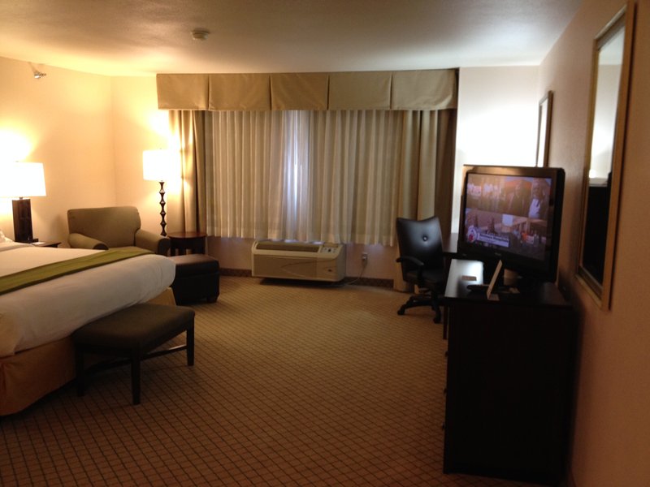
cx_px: 325
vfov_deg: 40.7
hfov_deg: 52.6
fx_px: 657
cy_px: 244
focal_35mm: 35
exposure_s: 1/20
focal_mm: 4.28
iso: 125
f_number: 2.4
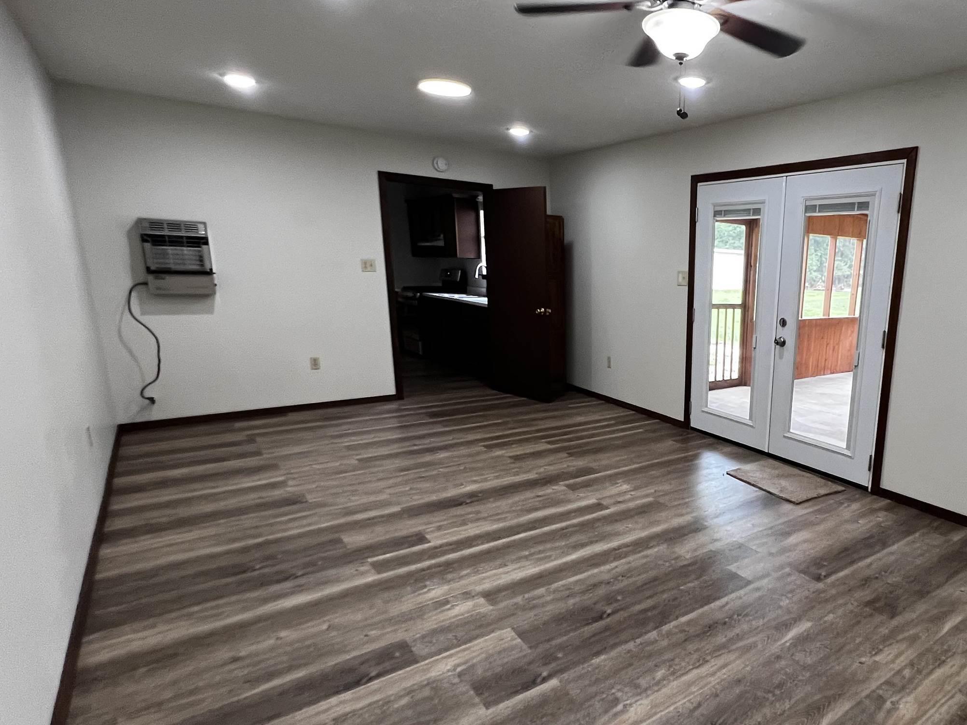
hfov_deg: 77.1
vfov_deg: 65.8
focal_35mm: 20
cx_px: 696
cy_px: 400
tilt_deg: -13.4
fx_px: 559
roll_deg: -1.9
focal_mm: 1.57
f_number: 1.8
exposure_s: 1/120
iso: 250
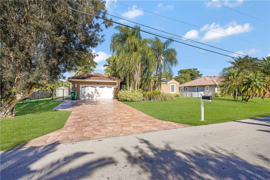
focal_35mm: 16
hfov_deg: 96.8
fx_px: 120
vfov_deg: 73.7
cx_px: 135
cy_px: 90
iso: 100
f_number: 7.1
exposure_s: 1/250
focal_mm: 16
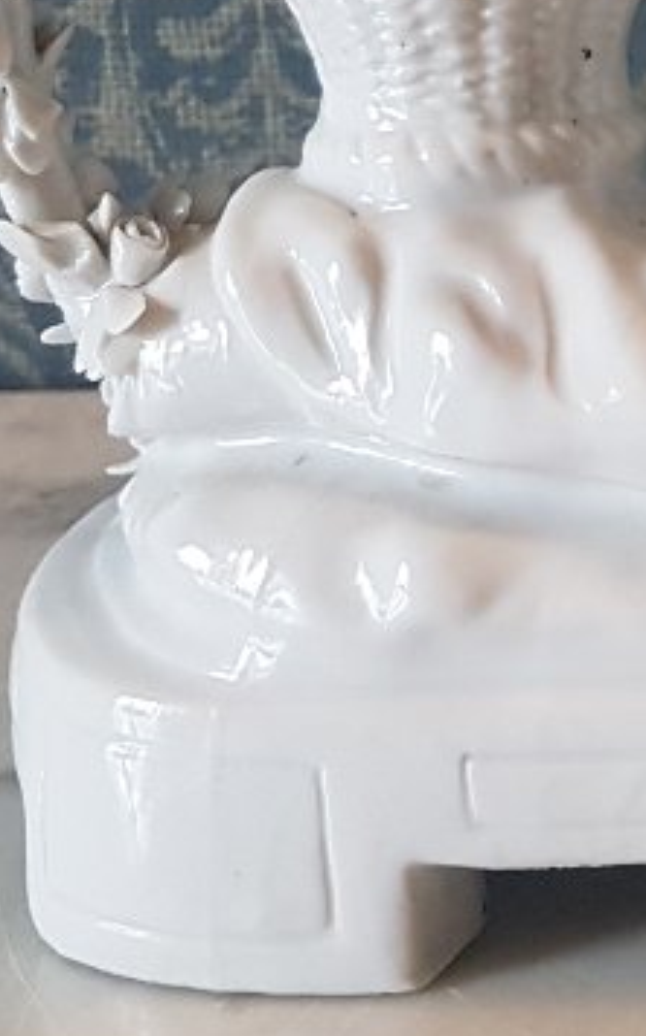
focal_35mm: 93
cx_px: 1138
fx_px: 2624
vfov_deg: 21.1
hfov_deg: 12.8
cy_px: -131
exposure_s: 1/33
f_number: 1.7
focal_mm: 4.2
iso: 160
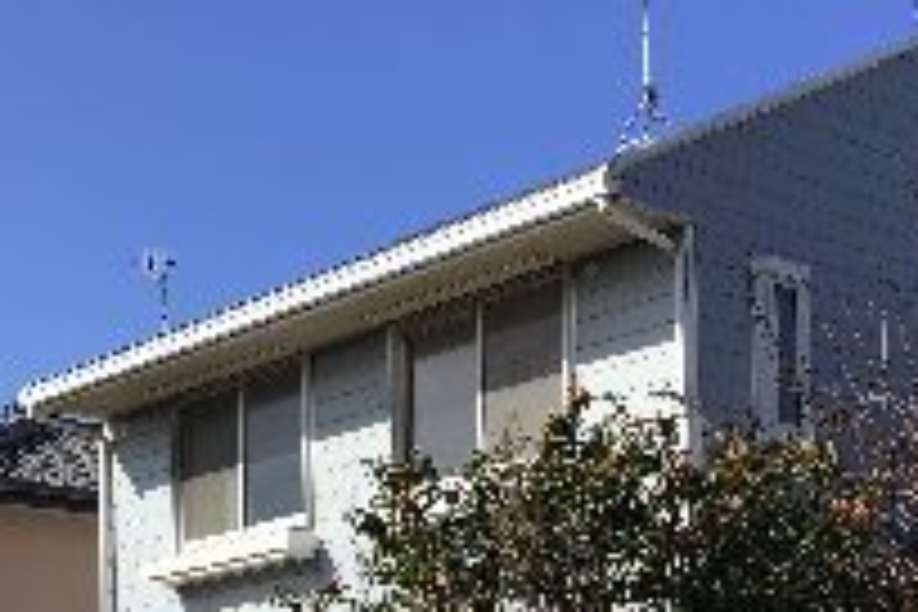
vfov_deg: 16.7
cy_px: 695
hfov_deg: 25.7
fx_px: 2014
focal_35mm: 79
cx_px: 513
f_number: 2.4
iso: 25
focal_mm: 3.3
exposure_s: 1/1481
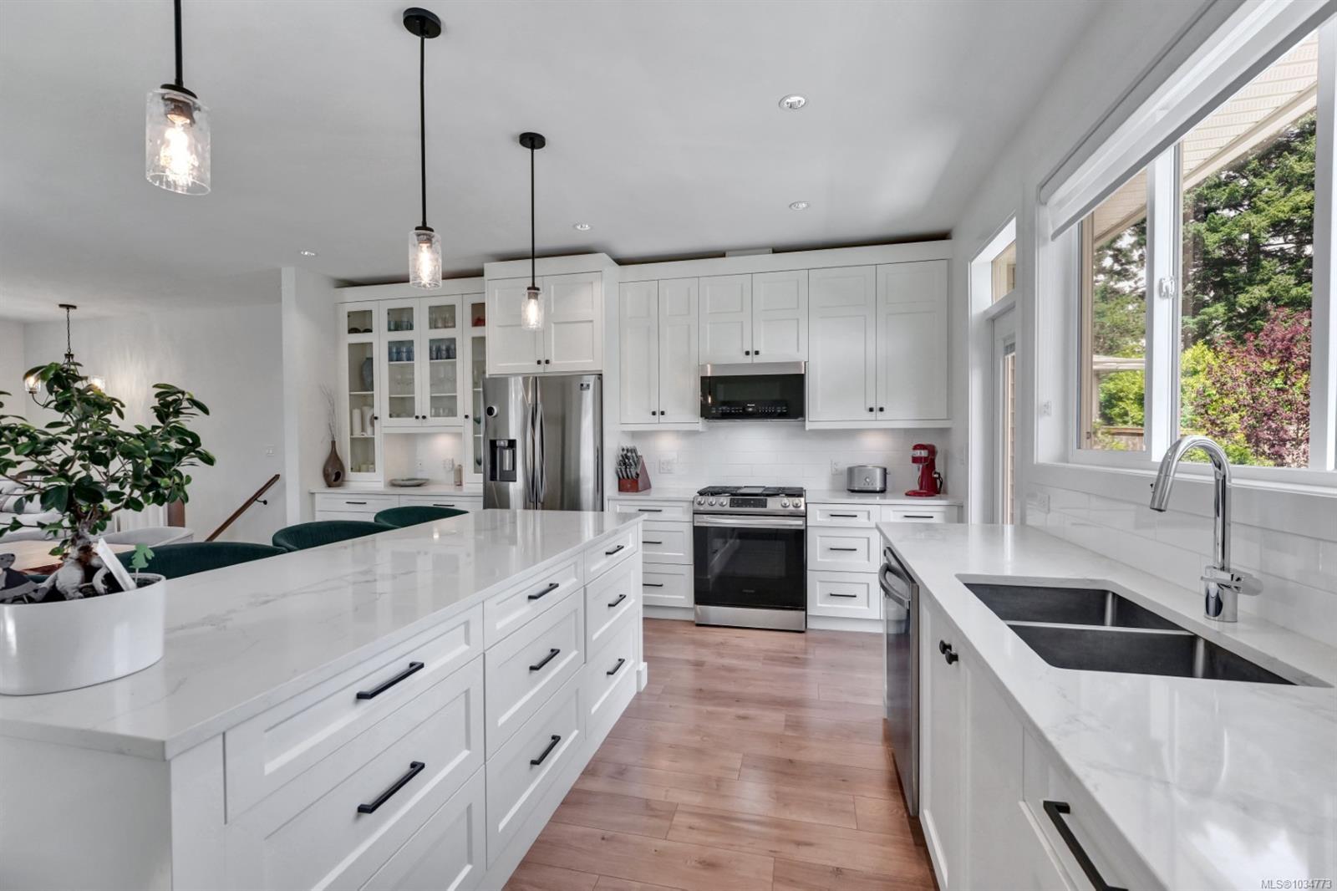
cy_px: 446
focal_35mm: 16
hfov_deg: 97.1
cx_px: 668
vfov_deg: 74.1
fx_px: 590
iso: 400
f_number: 8
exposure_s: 1/100
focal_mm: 15.9
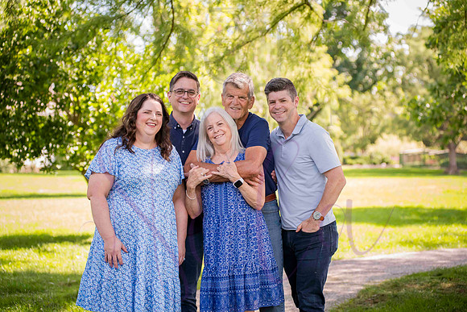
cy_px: 156
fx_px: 1038
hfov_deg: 25.4
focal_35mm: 80
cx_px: 234
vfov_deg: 17.1
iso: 400
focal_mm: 80
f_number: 3.5
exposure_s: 1/320
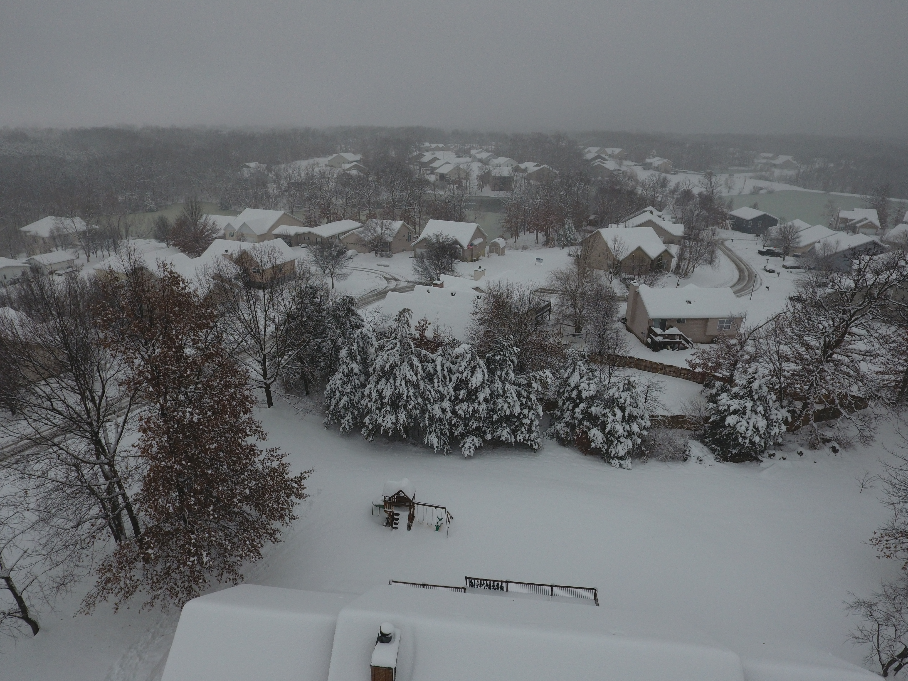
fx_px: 525
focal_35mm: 20
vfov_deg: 66.0
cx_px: 454
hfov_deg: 81.7
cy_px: 340
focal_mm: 3.61
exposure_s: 1/100
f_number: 2.8
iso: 131
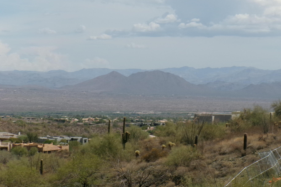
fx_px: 1327
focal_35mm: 170
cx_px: 184
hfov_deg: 12.1
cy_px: 75
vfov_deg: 8.1
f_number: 16.5
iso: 100
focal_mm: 20.6
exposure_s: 1/120
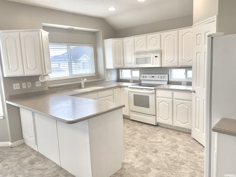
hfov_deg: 67.3
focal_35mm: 26
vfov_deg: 53.1
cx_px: 118
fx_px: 177
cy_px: 88
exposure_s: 1/120
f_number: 1.8
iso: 64
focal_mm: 4.25
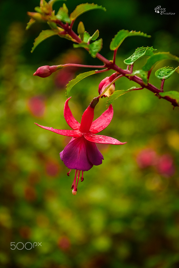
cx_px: 90
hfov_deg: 13.0
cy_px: 134
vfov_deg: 19.5
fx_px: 783
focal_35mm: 105
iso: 1000
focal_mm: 70
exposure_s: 1/200
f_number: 5.3
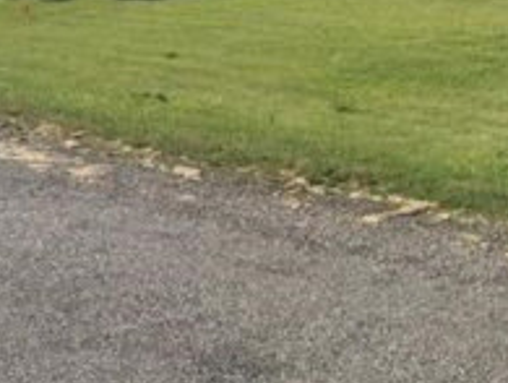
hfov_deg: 20.1
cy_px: 26
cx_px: 492
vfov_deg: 15.4
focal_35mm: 95
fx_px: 1397
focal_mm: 4.15
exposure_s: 1/2083
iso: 32
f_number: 2.2
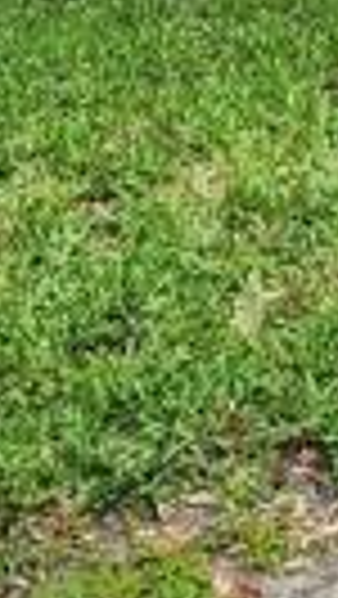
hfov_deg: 11.2
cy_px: -342
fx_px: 1622
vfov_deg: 18.2
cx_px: 572
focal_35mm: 102
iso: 40
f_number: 2.2
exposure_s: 1/265
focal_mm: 1.74
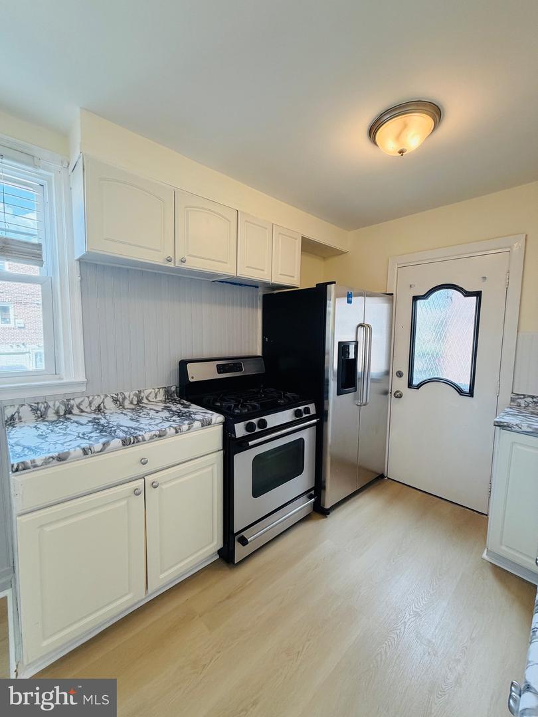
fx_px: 290
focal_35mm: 14
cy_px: 358
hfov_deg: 85.7
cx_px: 269
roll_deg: -2.1
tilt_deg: -4.8
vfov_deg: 102.1
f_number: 2.2
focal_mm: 2.22
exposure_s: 1/120
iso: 160
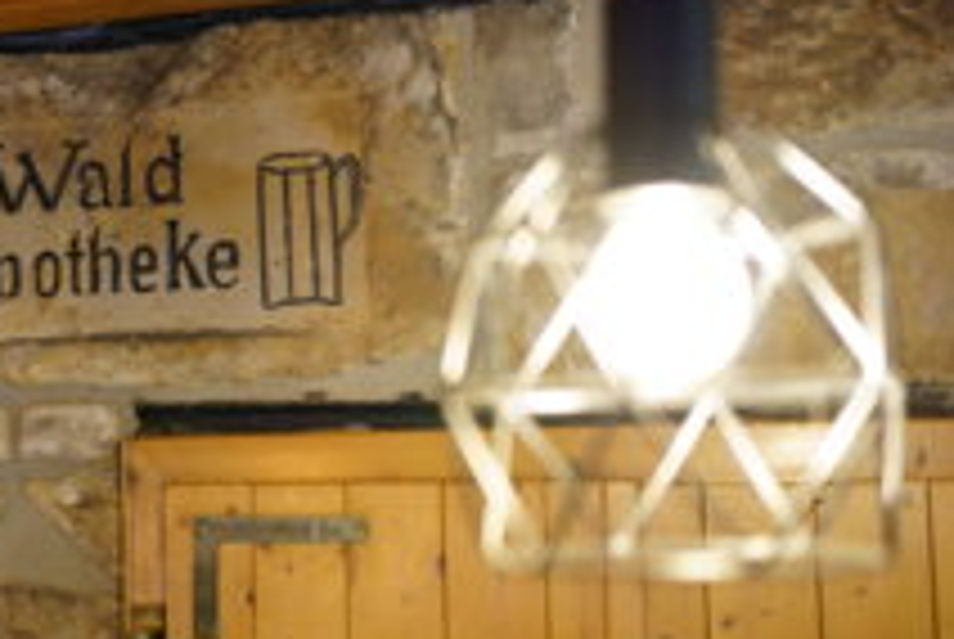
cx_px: 148
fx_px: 1751
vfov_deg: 20.7
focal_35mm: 66
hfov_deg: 29.5
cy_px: 322
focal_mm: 35
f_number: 2
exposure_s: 1/25
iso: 200
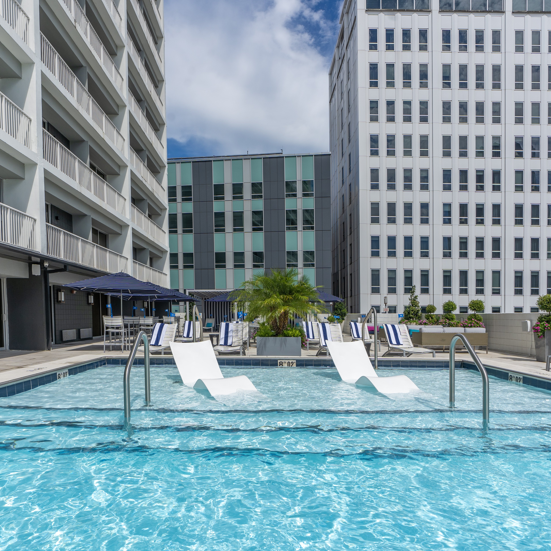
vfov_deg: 72.1
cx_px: 254
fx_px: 378
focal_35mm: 21
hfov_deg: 72.0
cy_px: 283
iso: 100
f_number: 10
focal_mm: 16
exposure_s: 1/500
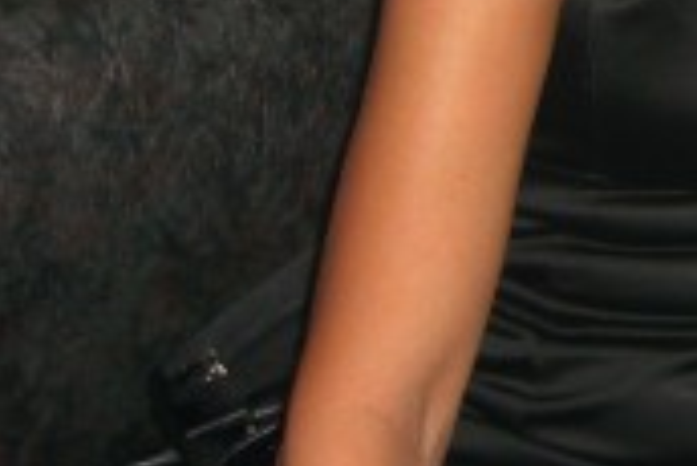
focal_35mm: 138
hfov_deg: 13.7
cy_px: -280
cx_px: 1143
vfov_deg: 9.6
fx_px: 2674
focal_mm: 7.9
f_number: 2.8
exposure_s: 1/60
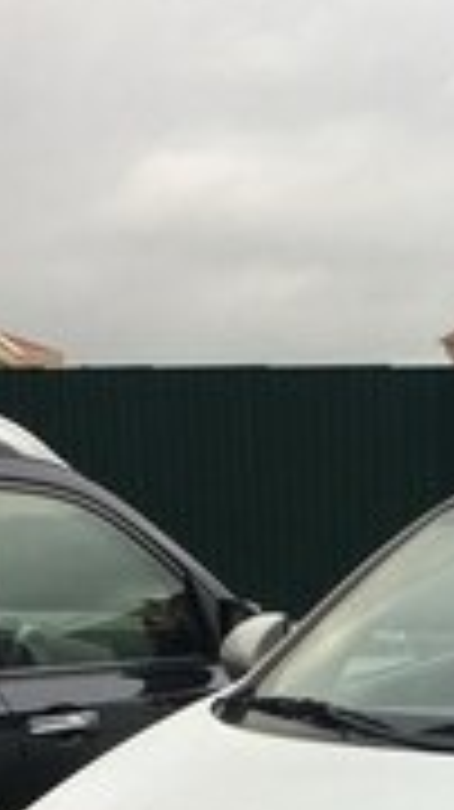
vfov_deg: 23.1
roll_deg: +1.3
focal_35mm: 87
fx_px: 1865
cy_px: 868
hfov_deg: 13.5
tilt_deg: -10.4
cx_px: 521
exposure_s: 1/100
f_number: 2.2
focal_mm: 4.15
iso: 25
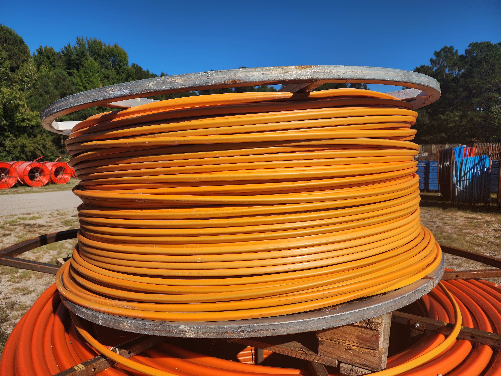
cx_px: 250
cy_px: 188
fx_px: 333
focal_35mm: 23
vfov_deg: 58.9
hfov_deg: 73.9
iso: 12
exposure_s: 1/1659
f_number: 1.8
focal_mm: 6.4
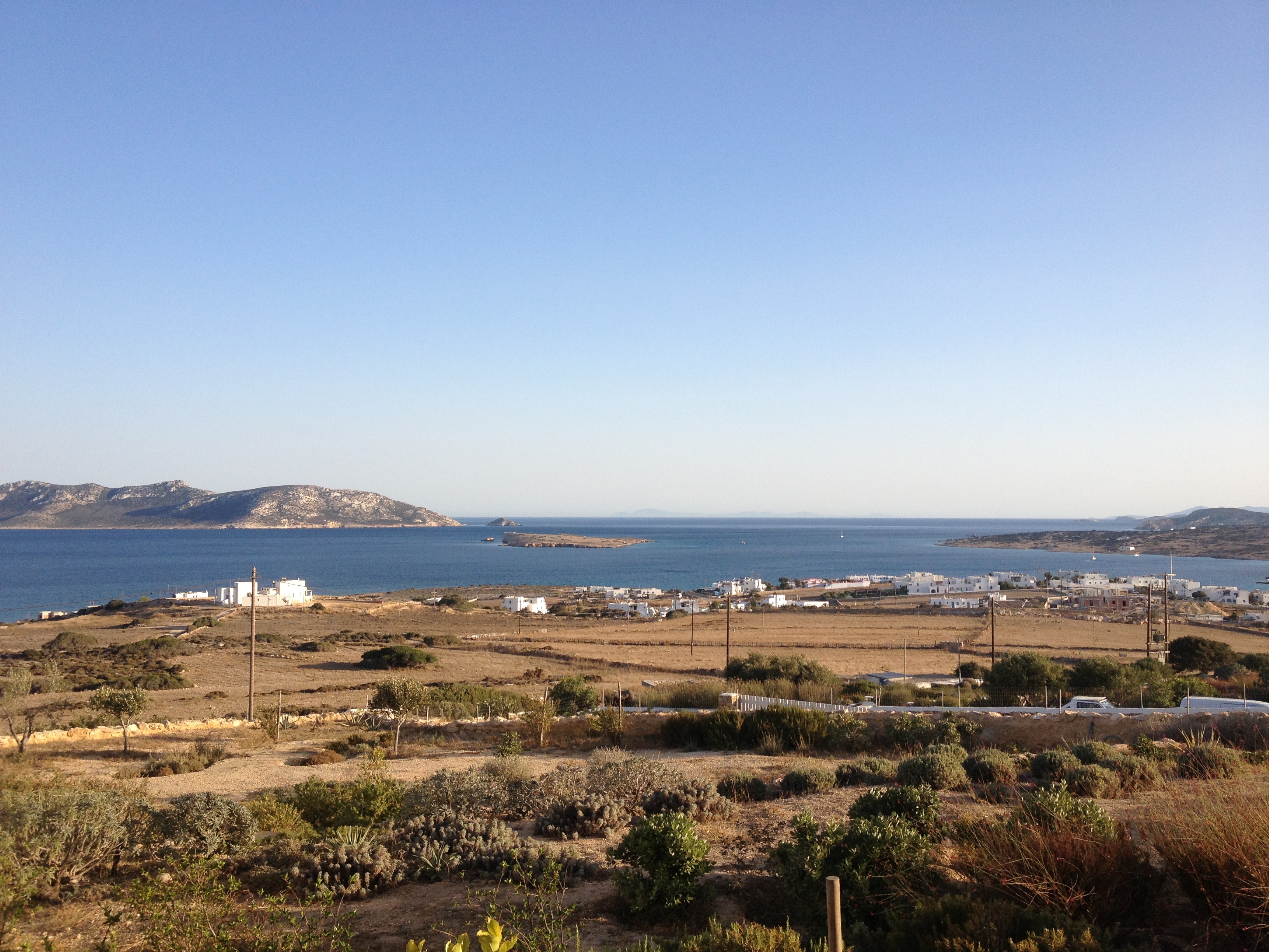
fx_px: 1283
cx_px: 634
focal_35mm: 35
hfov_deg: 52.6
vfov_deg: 40.7
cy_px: 476
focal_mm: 4.28
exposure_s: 1/1082
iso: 50
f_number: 2.4
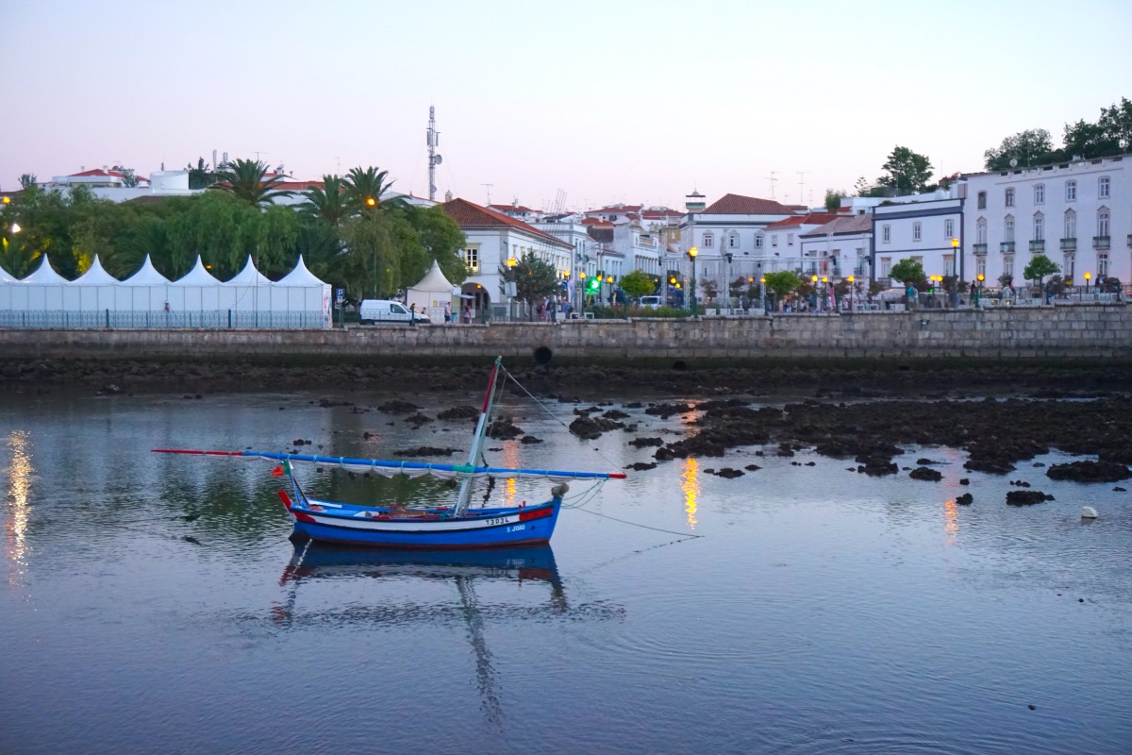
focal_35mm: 46
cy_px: 378
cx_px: 566
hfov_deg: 42.3
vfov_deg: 28.9
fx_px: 1462
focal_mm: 31
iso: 1600
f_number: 5
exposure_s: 1/160
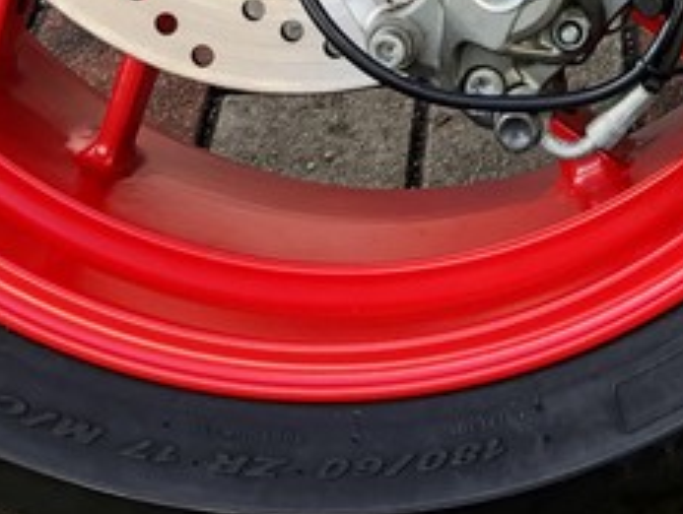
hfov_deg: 15.6
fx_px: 2391
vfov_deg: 11.2
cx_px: 834
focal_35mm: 121
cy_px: -493
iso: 64
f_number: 1.8
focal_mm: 3.99
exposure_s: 1/120
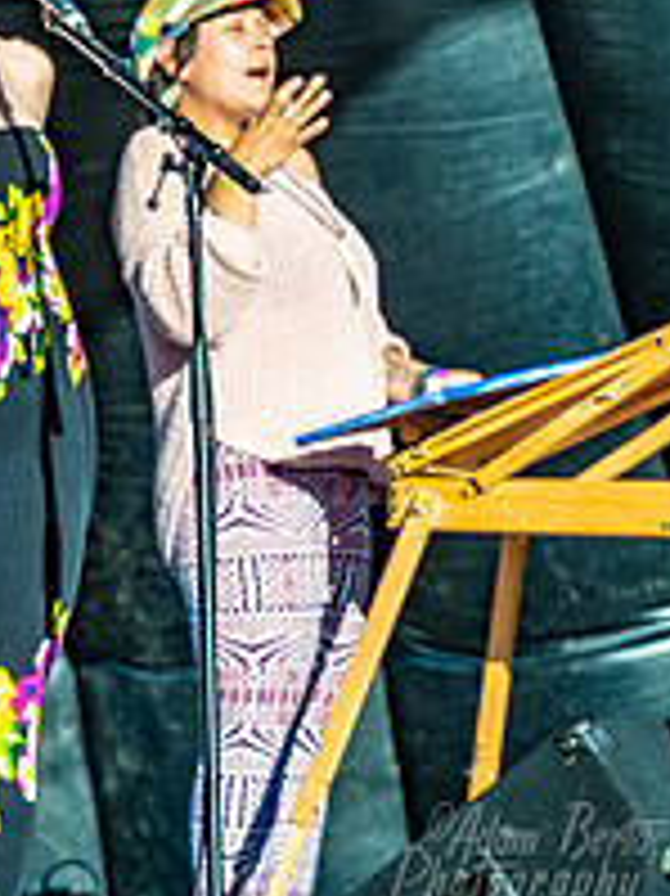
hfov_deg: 8.8
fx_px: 4134
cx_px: -594
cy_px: 52
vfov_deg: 12.2
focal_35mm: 160
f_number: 5.6
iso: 125
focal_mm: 57
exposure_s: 1/400
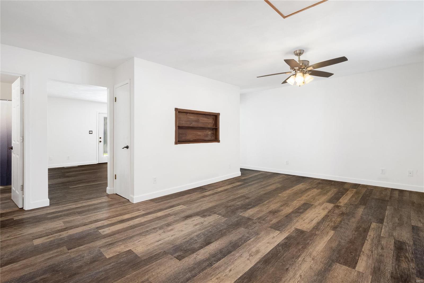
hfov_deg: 96.7
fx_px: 188
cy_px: 142
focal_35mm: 16
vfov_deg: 73.7
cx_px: 212
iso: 640
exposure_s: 1/2.5
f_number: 9
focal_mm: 8
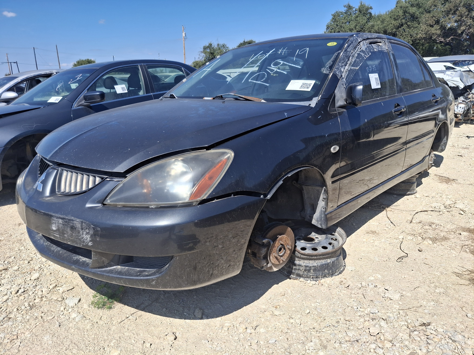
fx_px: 342
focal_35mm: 25
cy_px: 178
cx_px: 237
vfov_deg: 54.9
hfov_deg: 69.4
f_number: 1.8
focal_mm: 4.69
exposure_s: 1/2604
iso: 32
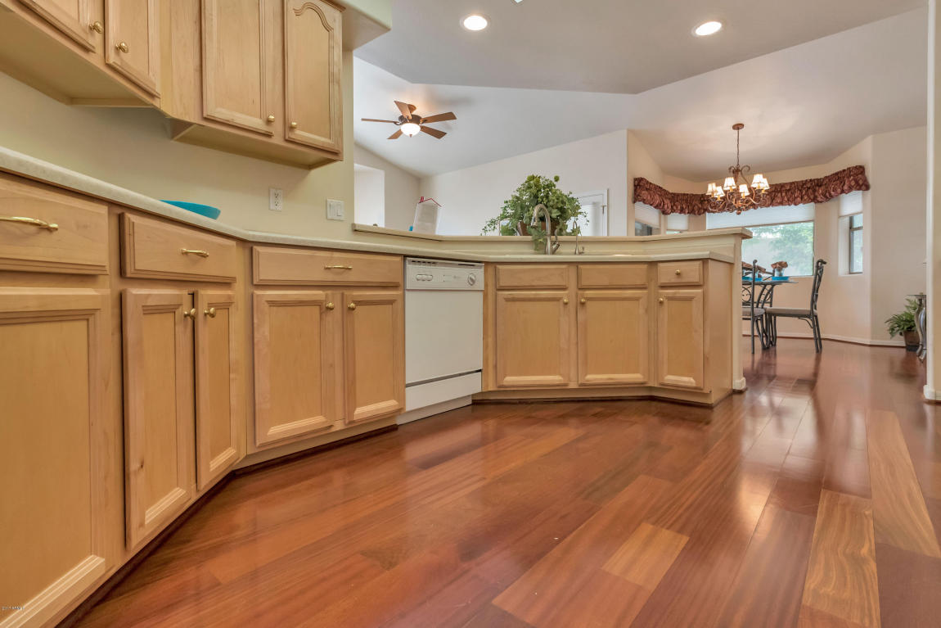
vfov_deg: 73.8
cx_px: 470
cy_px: 314
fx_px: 418
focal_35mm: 16
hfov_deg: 96.7
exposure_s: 1/80
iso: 2000
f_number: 6.3
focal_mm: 16
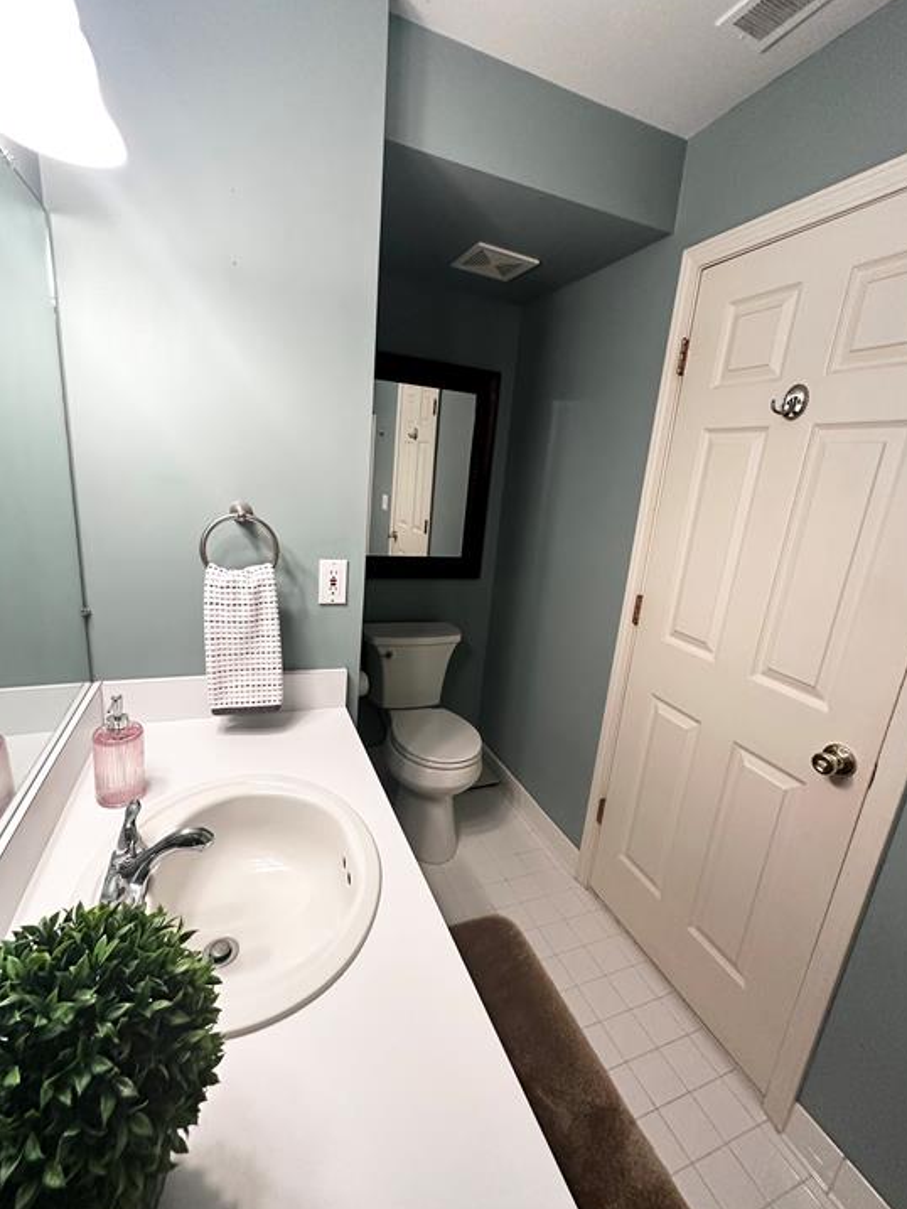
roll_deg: -6.5
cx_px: 445
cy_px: 605
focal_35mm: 15
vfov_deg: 98.2
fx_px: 524
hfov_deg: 81.8
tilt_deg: -13.6
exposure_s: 1/120
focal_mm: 2.22
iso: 250
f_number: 2.2
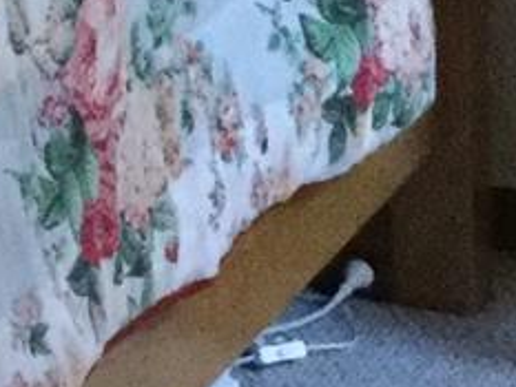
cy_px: -562
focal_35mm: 213
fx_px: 3177
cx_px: -1008
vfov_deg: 6.6
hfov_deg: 8.0
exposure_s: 1/15
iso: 500
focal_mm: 3.3
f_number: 2.4
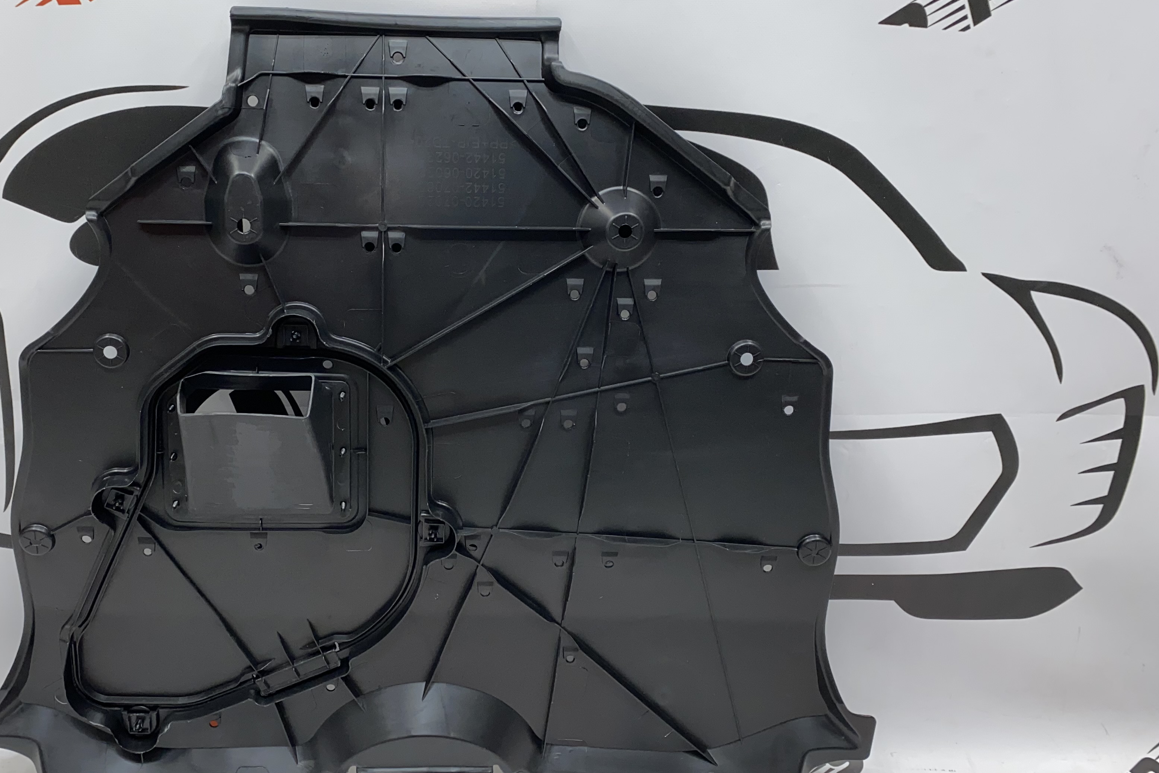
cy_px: 363
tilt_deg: -24.6
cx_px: 453
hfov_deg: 54.0
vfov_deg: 37.8
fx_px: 1127
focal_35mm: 35
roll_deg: -1.5
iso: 32
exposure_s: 1/24
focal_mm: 4.25
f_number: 1.8
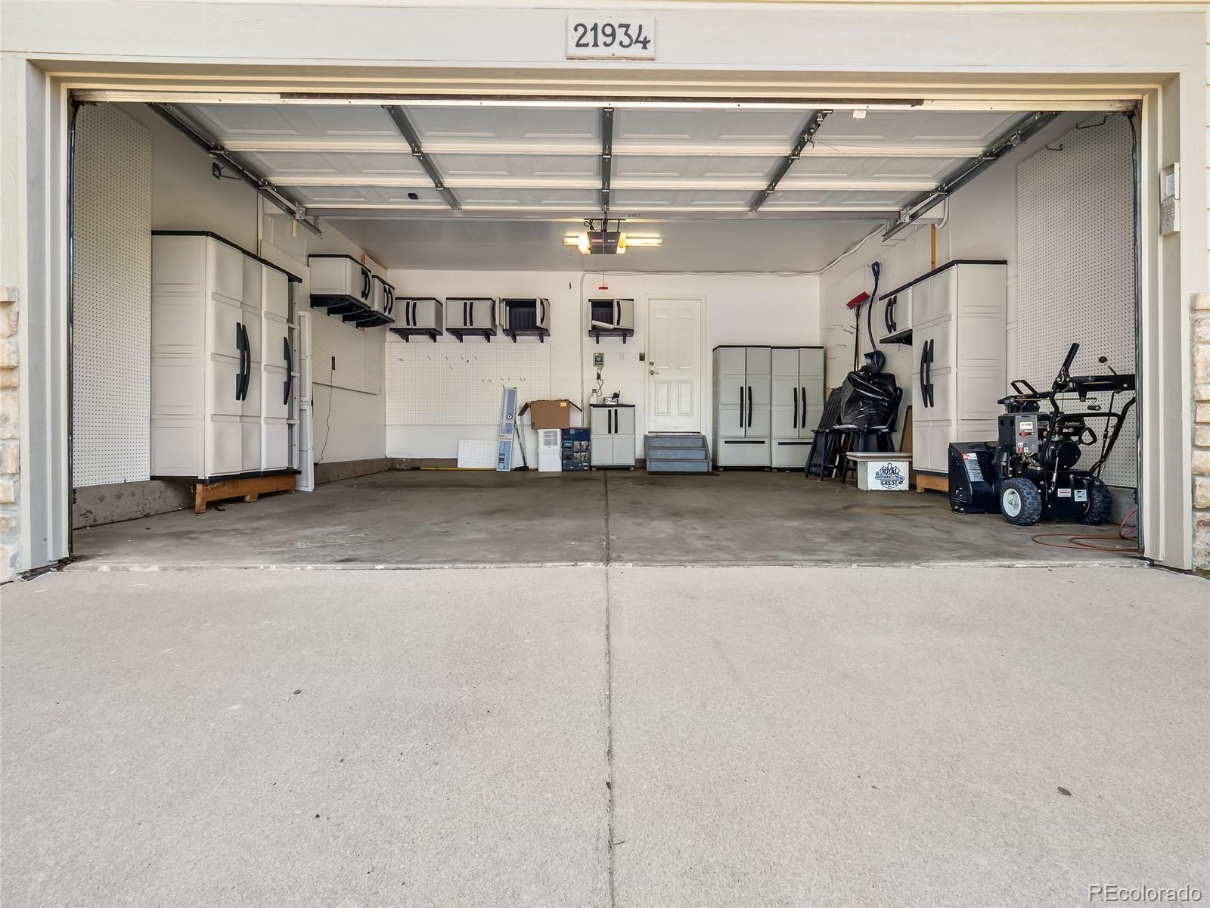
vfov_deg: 78.1
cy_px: 454
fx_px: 559
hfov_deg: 94.5
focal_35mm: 16
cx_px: 605
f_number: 9
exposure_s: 1/8
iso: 200
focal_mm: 8
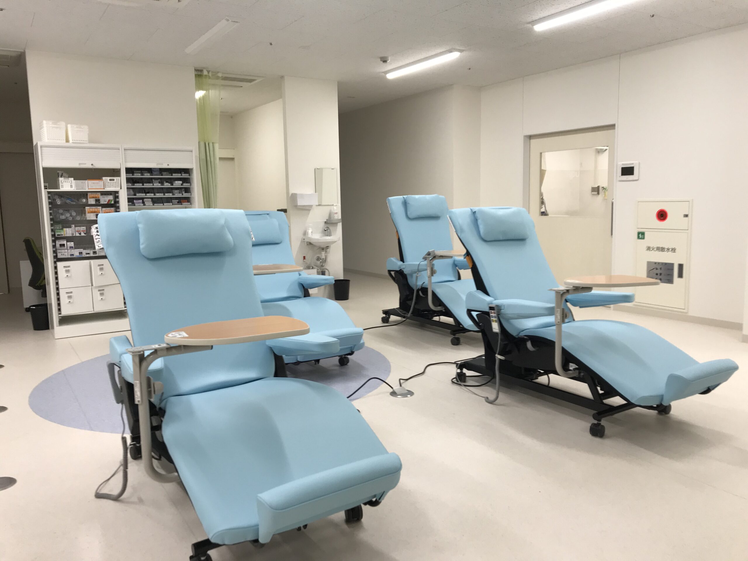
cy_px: 280
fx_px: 605
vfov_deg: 49.7
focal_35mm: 28
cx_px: 374
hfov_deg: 63.4
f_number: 1.8
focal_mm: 3.99
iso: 40
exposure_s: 1/100
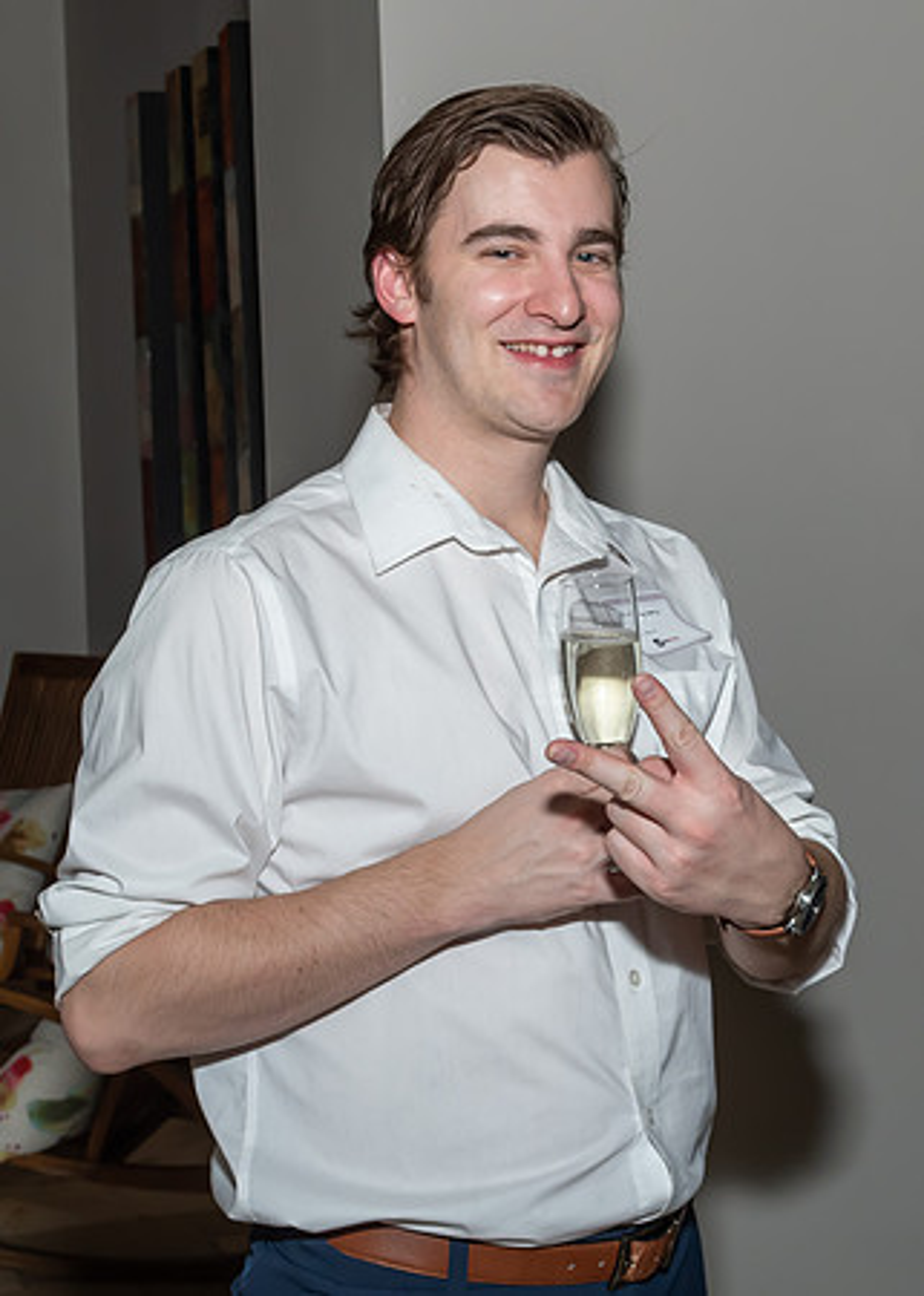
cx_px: 488
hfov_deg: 18.9
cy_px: 523
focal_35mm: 75
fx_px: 2769
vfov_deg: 26.3
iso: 400
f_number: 7.1
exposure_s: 1/250
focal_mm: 26
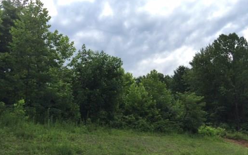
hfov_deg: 51.5
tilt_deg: +8.7
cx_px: 127
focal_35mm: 38
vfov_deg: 33.1
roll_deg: +0.3
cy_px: 111
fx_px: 257
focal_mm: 4.15
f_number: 2.2
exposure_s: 1/1319
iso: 32
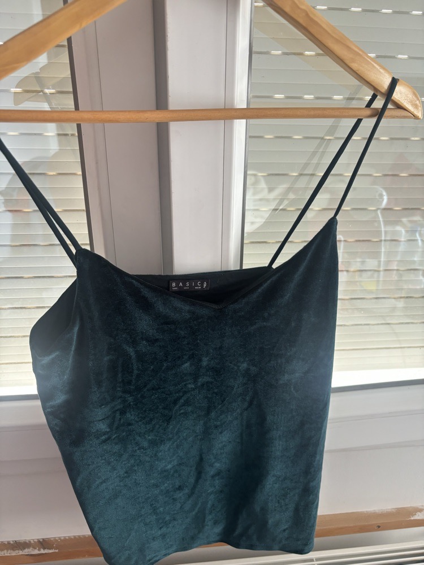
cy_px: 282
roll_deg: -1.3
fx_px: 425
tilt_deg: -25.3
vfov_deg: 67.3
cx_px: 212
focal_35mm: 26
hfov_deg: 53.1
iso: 125
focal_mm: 5.96
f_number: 1.6
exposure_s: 1/85
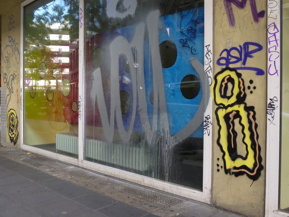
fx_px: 301
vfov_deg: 39.7
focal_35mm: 36
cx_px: 144
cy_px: 108
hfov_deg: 51.4
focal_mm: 6.5
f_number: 3.6
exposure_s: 1/60
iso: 125
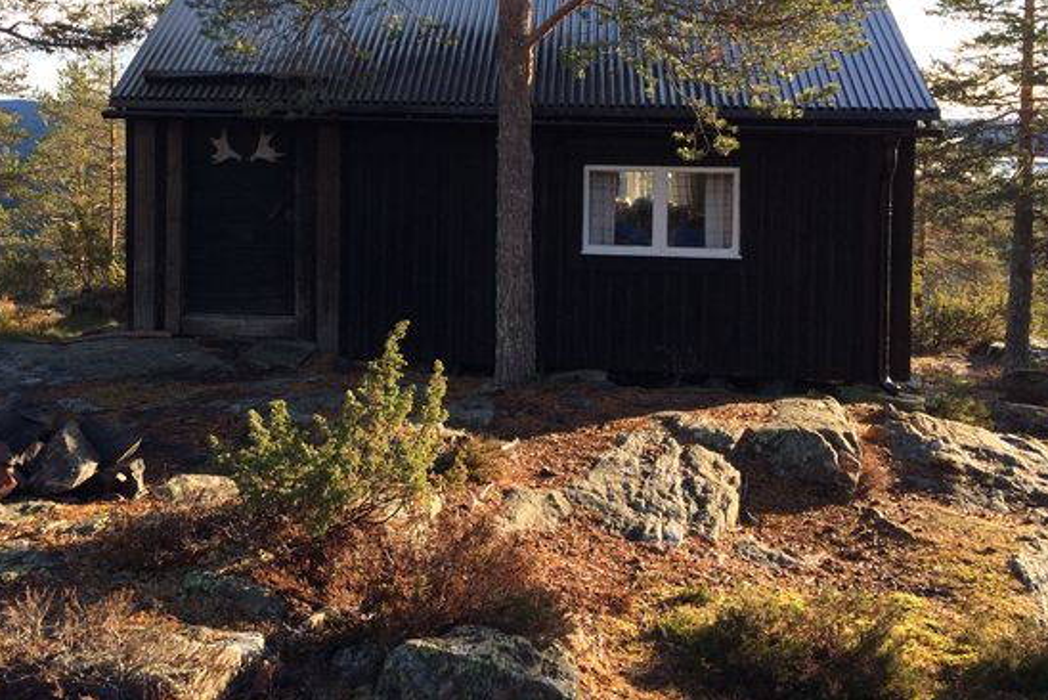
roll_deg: -0.6
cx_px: 327
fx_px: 1282
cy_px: 130
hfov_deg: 43.7
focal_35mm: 44
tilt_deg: -1.5
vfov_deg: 29.8
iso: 32
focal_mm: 4.15
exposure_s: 1/419
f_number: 2.2
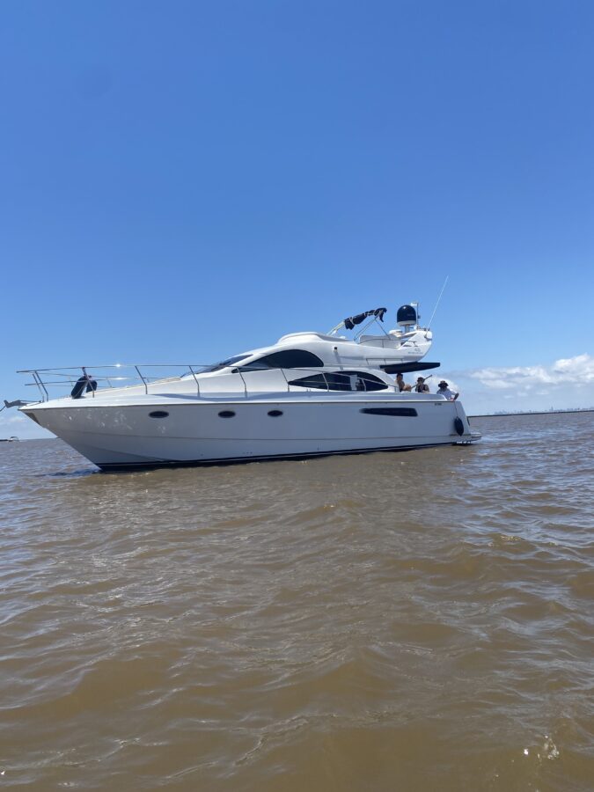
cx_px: 297
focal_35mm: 26
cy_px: 396
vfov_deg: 67.3
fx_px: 595
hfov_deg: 53.1
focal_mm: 4.25
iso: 32
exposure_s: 1/3984
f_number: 1.8
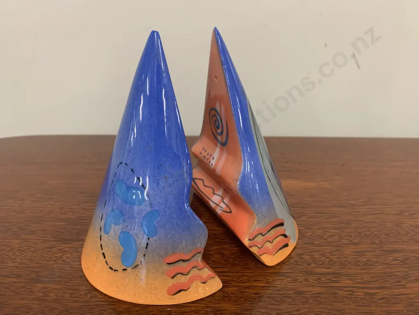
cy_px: 158
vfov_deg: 53.1
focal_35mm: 26
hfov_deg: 67.3
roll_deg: +0.6
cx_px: 210
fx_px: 315
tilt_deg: -22.5
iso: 125
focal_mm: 4.25
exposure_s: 1/50
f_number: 1.8
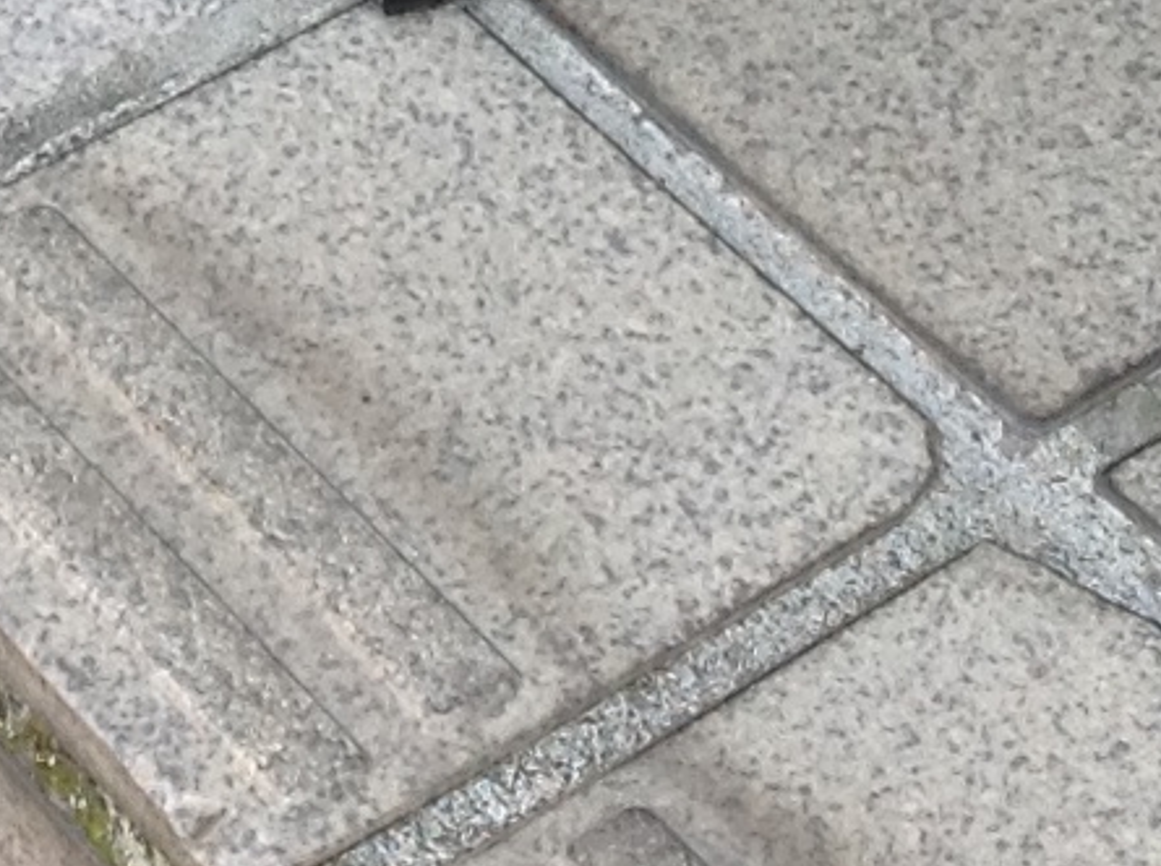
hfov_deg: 9.7
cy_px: -1218
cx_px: 149
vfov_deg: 6.9
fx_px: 6829
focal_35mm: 204
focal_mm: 4.28
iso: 50
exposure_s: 1/219
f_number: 2.4
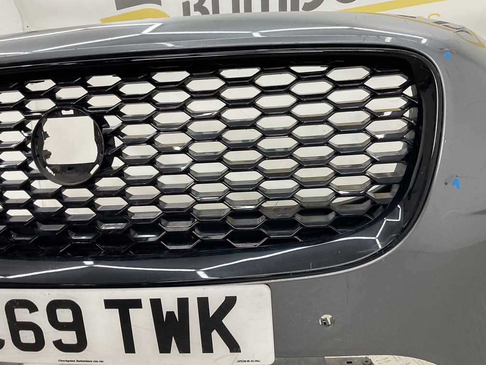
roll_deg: +3.7
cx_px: 243
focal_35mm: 29
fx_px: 407
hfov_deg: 61.7
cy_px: 182
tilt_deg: -11.9
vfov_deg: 48.2
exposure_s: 1/120
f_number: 1.8
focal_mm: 3
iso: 40
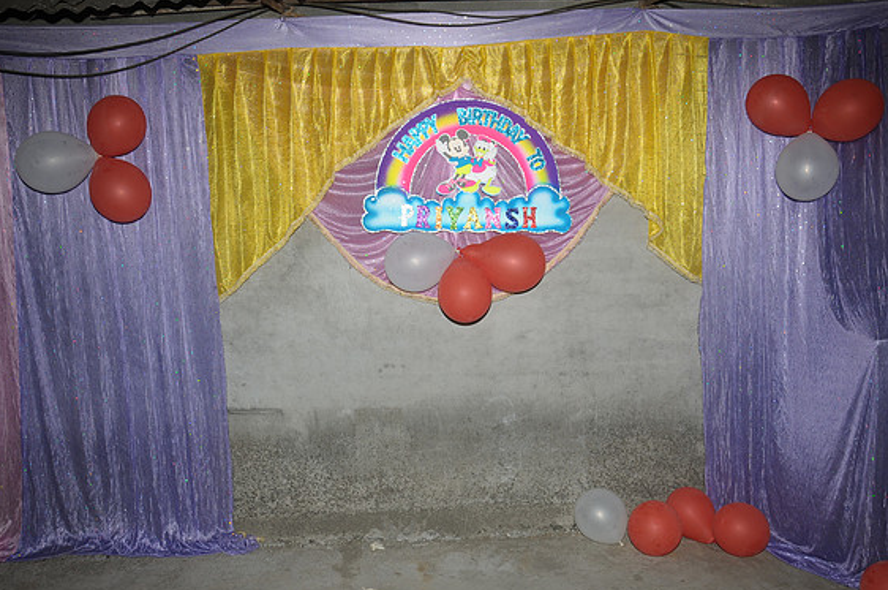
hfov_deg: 58.0
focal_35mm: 33
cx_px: 452
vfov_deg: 40.4
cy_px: 297
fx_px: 801
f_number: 5.6
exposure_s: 1/125
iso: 200
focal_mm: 21
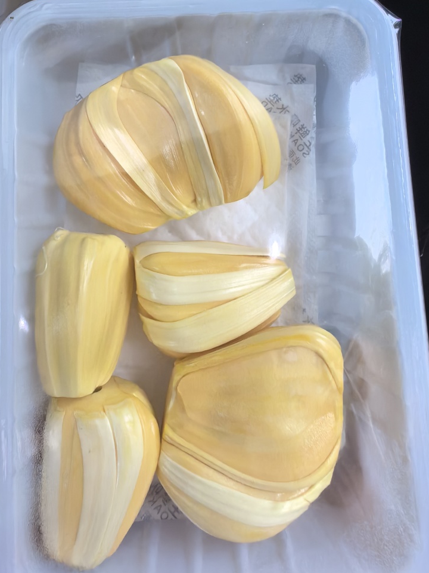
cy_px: 315
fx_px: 496
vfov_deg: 59.8
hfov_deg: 46.8
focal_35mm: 30
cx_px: 203
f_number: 2.2
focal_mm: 1.76
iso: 320
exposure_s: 1/200
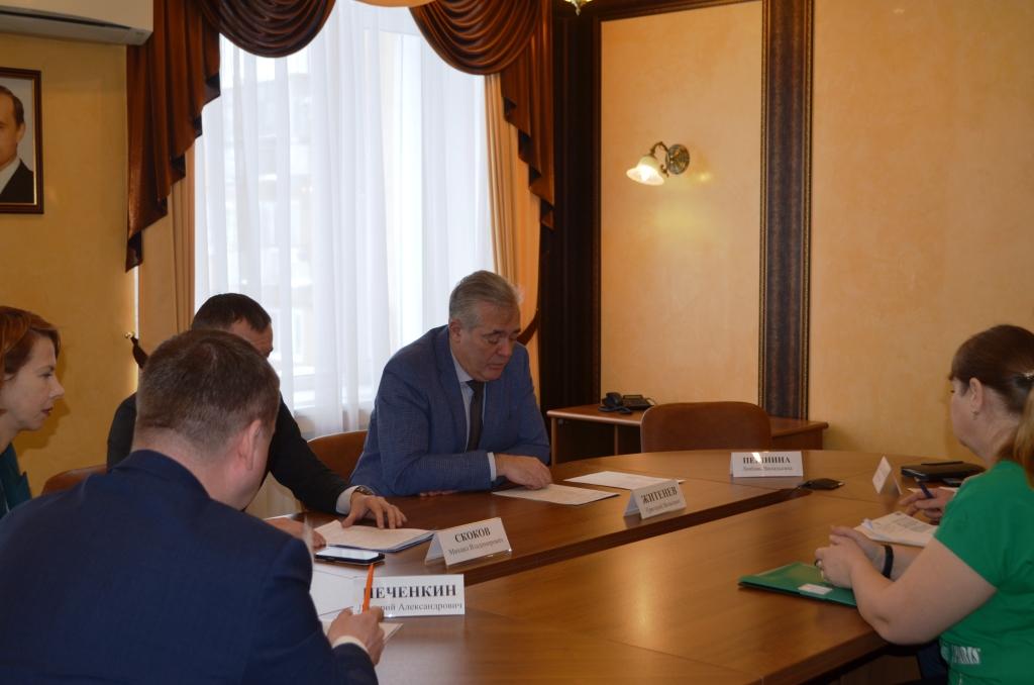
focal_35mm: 48
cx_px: 517
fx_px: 1376
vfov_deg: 27.9
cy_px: 342
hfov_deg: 41.2
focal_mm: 32
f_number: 4.8
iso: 200
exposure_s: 1/40
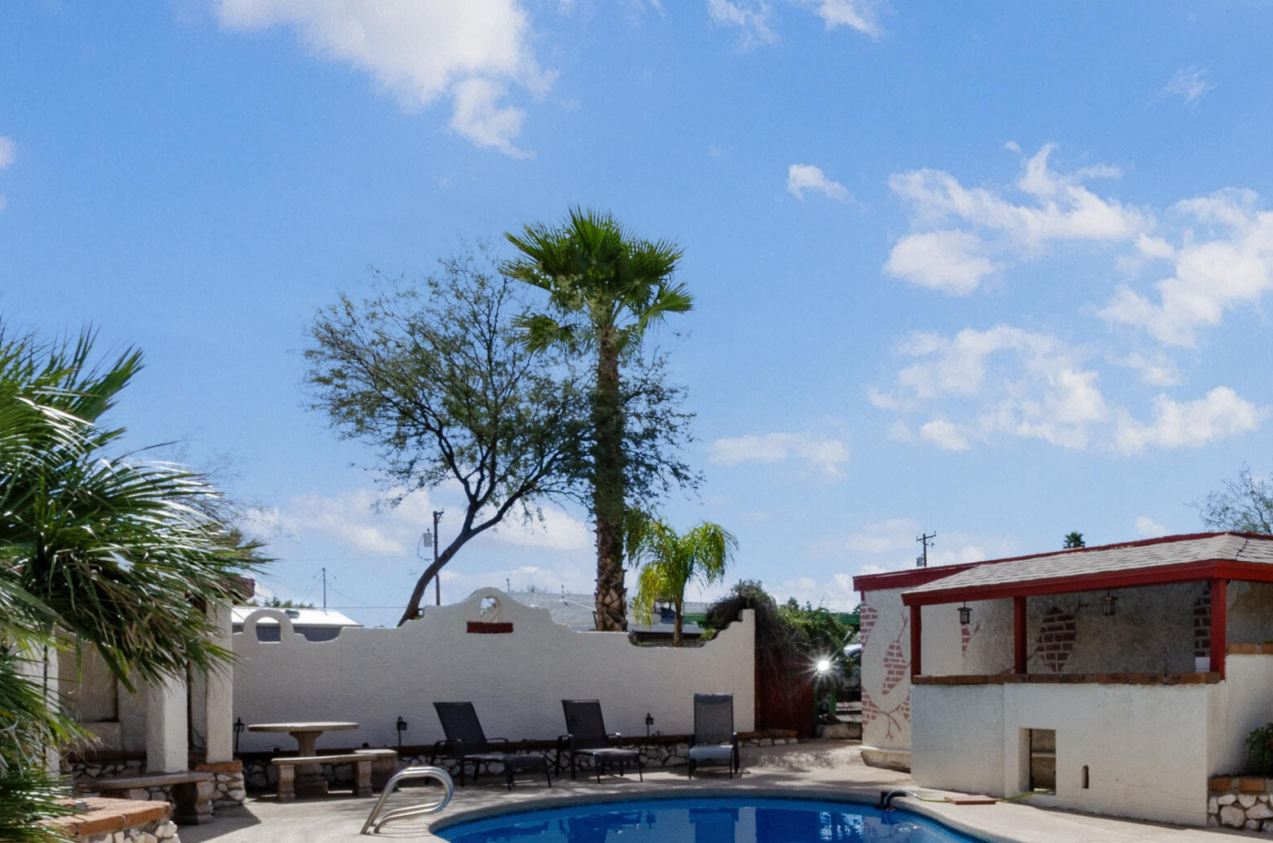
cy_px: 703
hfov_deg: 61.6
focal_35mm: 29
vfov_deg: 42.3
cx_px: 887
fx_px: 1023
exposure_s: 1/125
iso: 200
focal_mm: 10
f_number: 22
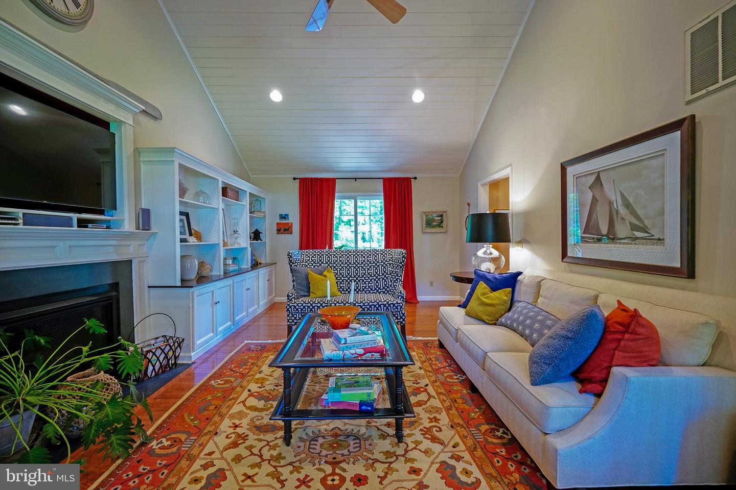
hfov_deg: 100.4
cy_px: 245
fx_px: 307
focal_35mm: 15
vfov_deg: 77.3
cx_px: 368
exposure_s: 1/30
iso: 640
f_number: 2.8
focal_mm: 10
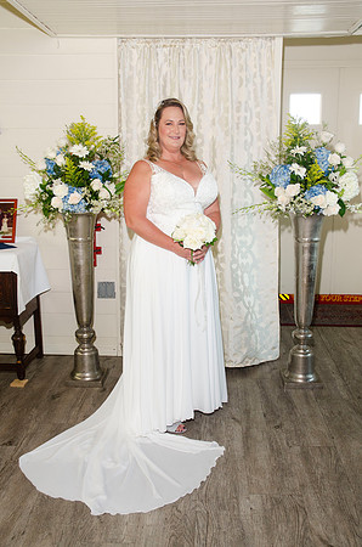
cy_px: 274
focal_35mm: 38
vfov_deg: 51.4
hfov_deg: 35.3
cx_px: 181
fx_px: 568
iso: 400
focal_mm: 25
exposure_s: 1/125
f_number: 5.6
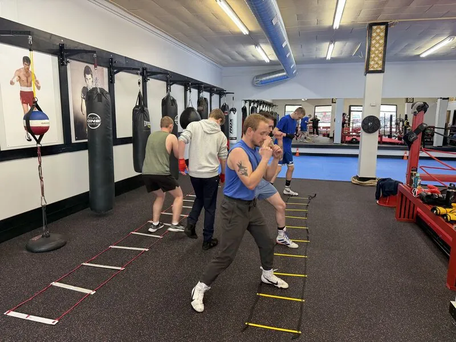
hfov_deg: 71.6
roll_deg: +0.1
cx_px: 228
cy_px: 171
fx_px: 316
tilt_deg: -8.5
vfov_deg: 56.8
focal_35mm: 24
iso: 200
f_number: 1.78
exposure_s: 1/120
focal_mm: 6.76
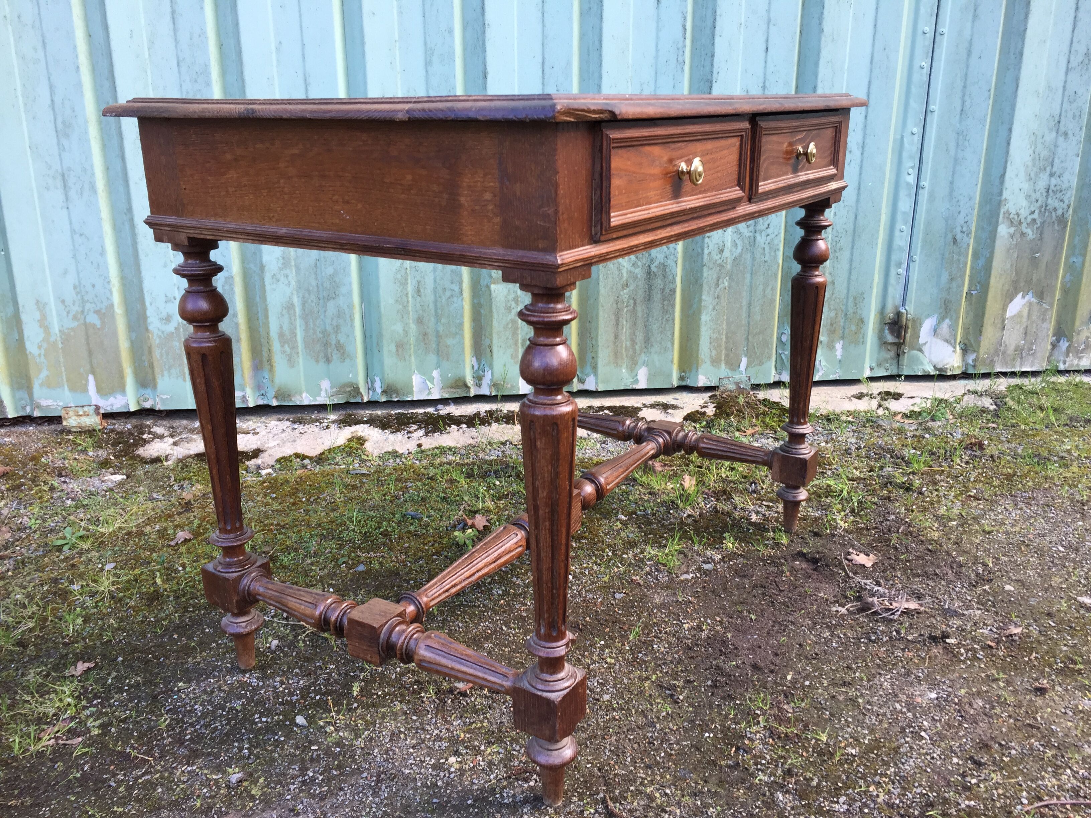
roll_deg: +0.4
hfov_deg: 61.7
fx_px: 914
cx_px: 546
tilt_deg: -18.0
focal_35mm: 29
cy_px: 409
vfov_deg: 48.2
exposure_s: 1/100
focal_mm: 4.15
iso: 40
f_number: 2.2
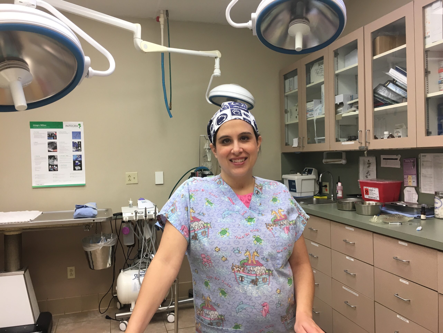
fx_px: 371
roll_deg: +1.3
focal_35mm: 29
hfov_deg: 61.7
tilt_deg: -3.3
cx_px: 222
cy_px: 166
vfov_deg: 48.2
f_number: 2.2
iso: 25
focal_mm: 4.15
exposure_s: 1/30
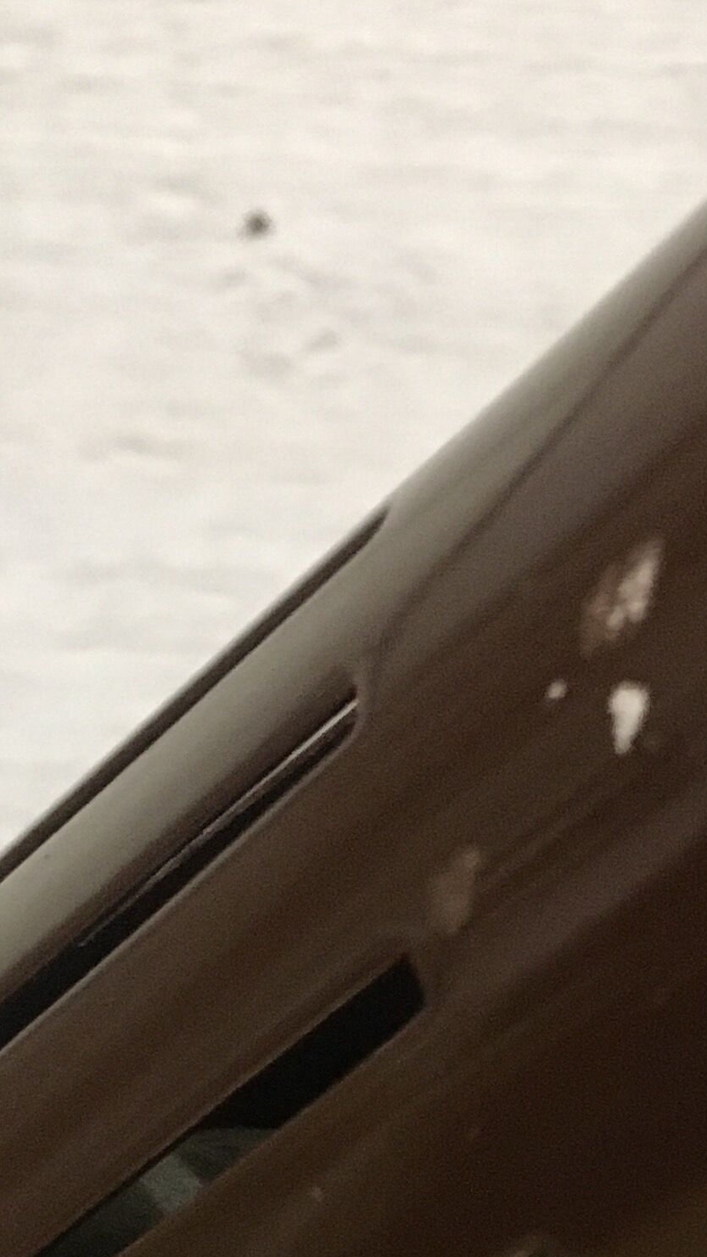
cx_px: 631
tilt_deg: -30.5
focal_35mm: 86
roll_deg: -3.9
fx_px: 2866
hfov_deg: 13.9
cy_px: 1614
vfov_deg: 22.3
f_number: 2.2
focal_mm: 4.15
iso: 320
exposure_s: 1/17
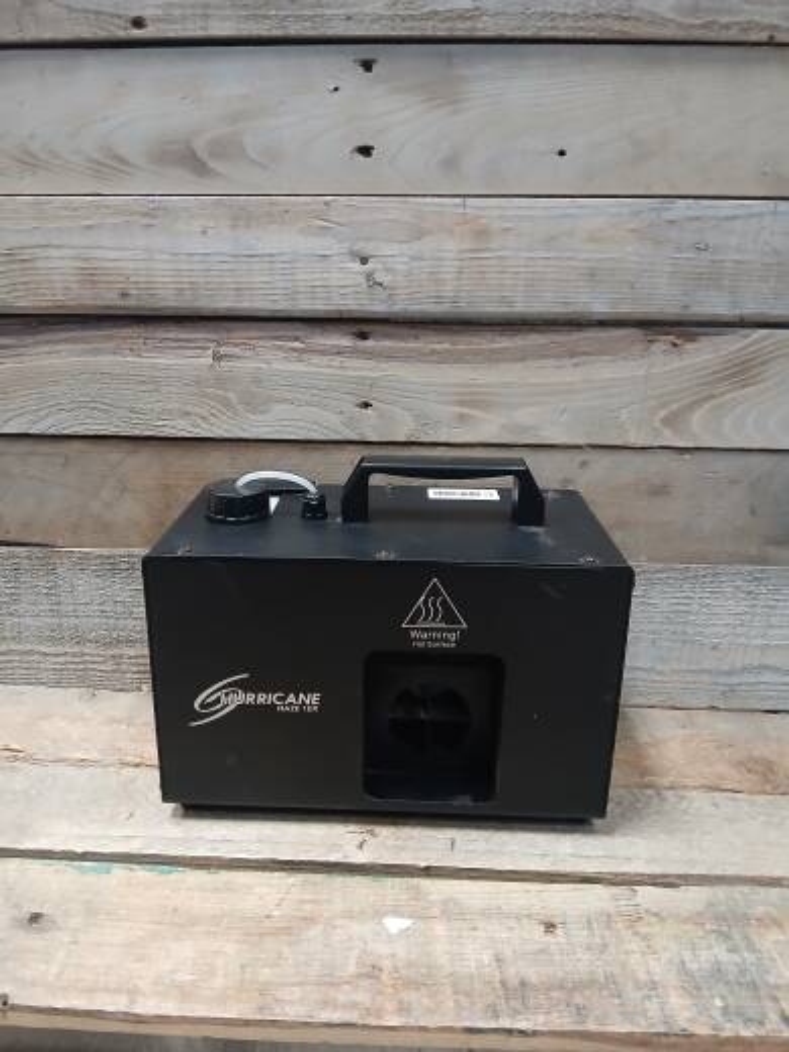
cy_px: 526
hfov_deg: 53.1
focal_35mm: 26
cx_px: 394
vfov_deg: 67.3
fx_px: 790
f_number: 1.8
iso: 320
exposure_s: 1/24
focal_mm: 3.98
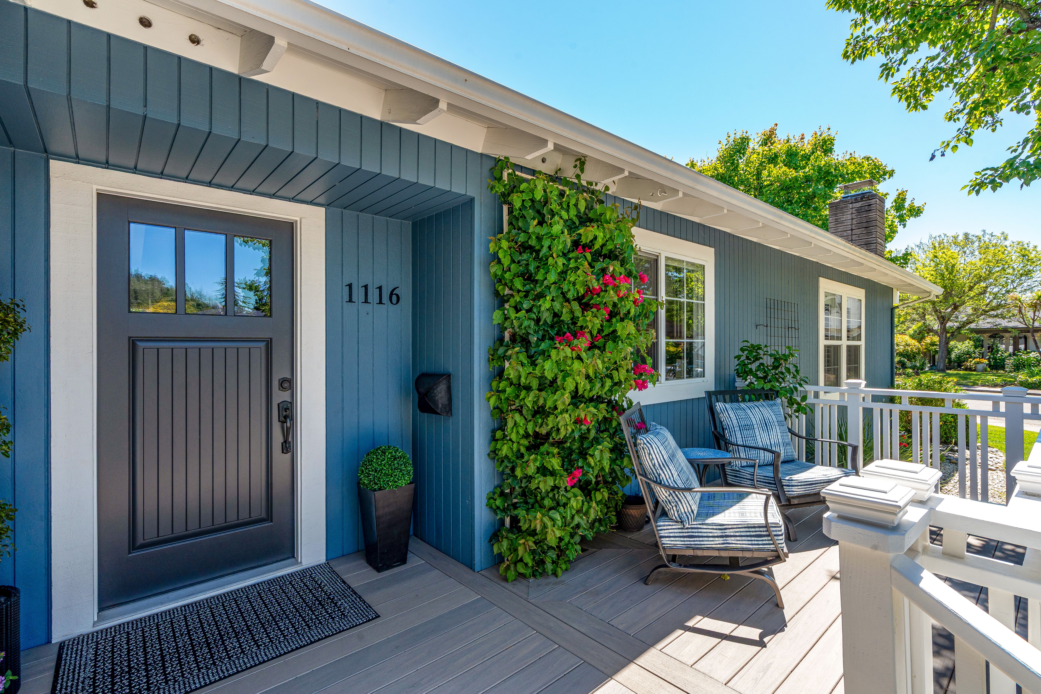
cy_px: 347
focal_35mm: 16
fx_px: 463
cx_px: 520
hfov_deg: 96.7
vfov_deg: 73.7
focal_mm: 16
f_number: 11
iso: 400
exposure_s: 1/100
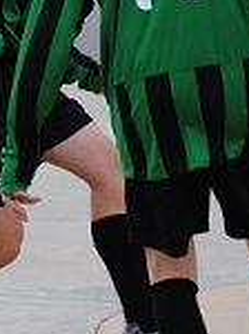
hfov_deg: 4.5
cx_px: 11
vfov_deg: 6.0
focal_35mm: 328
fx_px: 3158
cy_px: 120
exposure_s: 1/320
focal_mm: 85
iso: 200
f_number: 4.5
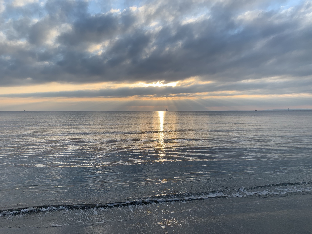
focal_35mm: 26
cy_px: 117
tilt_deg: +0.7
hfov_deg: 67.3
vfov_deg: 53.1
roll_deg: -1.0
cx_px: 156
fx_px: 234
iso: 25
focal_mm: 4.25
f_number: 1.8
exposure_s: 1/1001
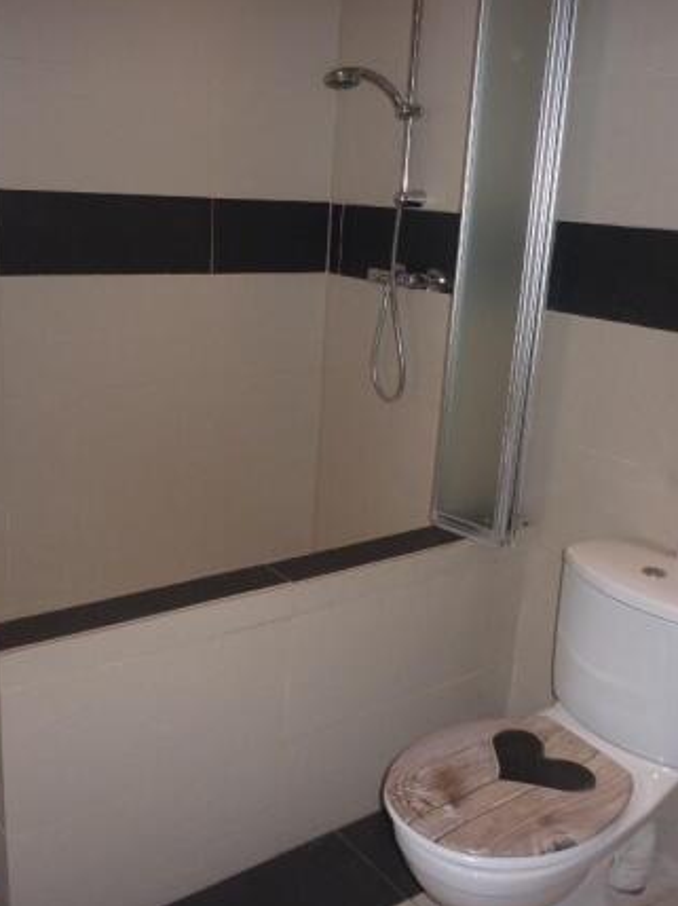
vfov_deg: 54.0
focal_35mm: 34
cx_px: 316
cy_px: 451
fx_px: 889
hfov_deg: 41.7
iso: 100
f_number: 3.3
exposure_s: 1/30
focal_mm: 4.1
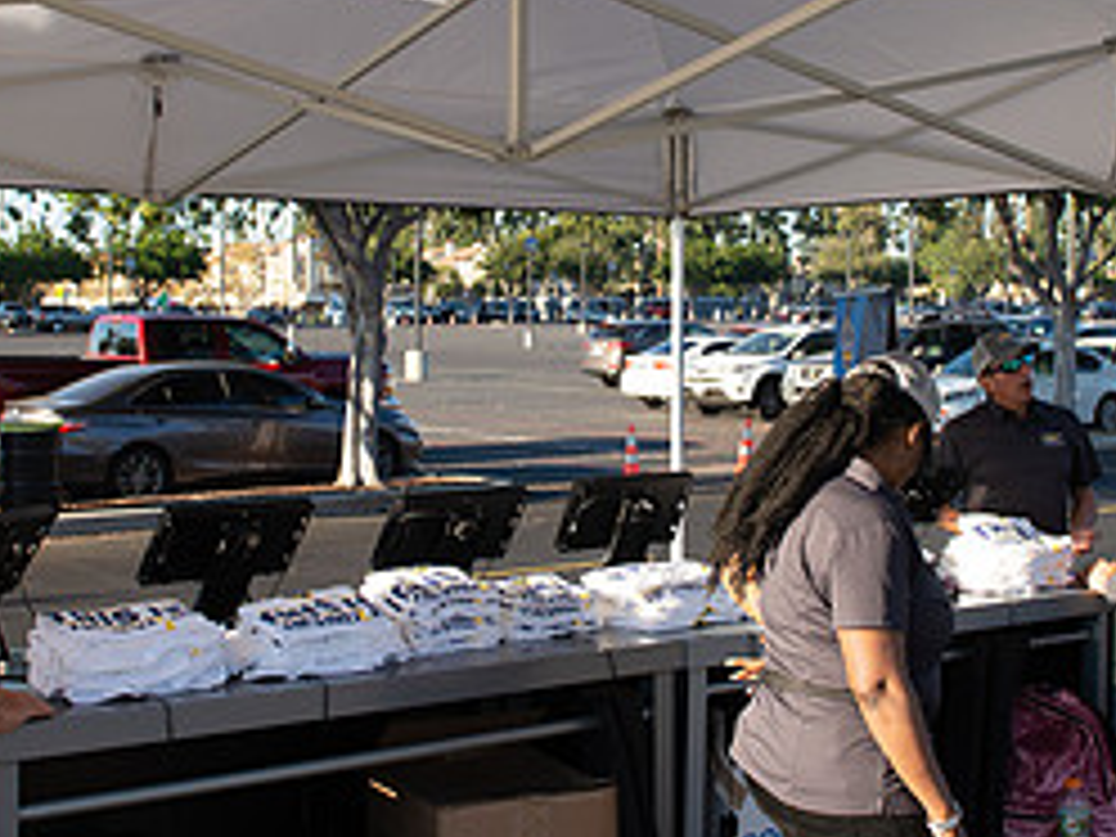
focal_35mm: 54
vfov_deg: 26.9
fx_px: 1741
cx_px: 598
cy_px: 308
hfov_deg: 35.5
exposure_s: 1/640
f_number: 4.5
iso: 220
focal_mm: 24
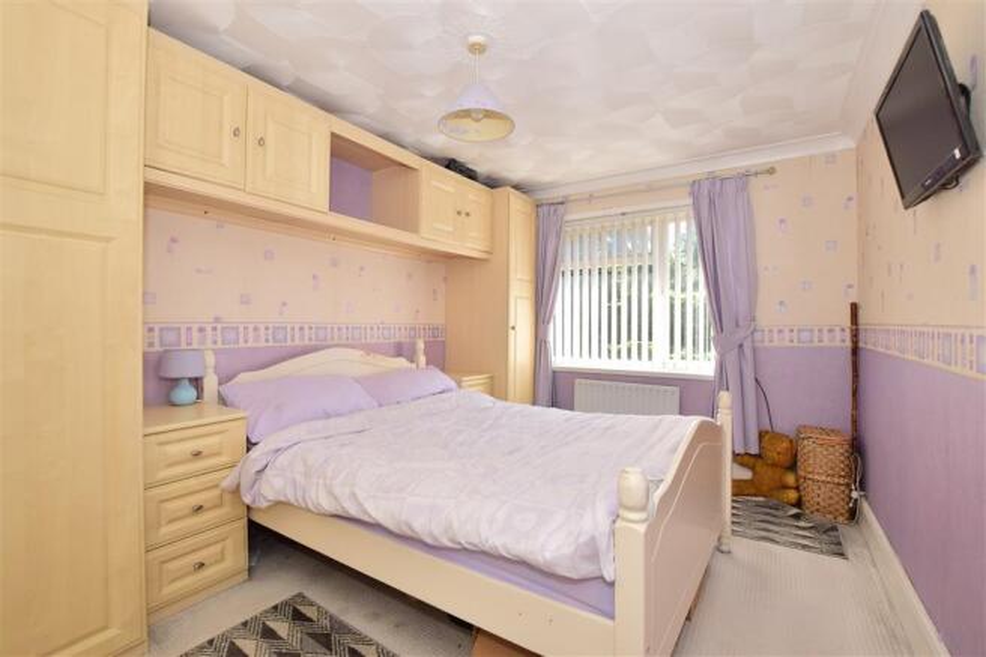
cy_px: 328
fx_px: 411
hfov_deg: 100.4
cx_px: 493
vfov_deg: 77.3
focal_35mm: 15
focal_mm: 10
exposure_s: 1/200
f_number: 8
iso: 400
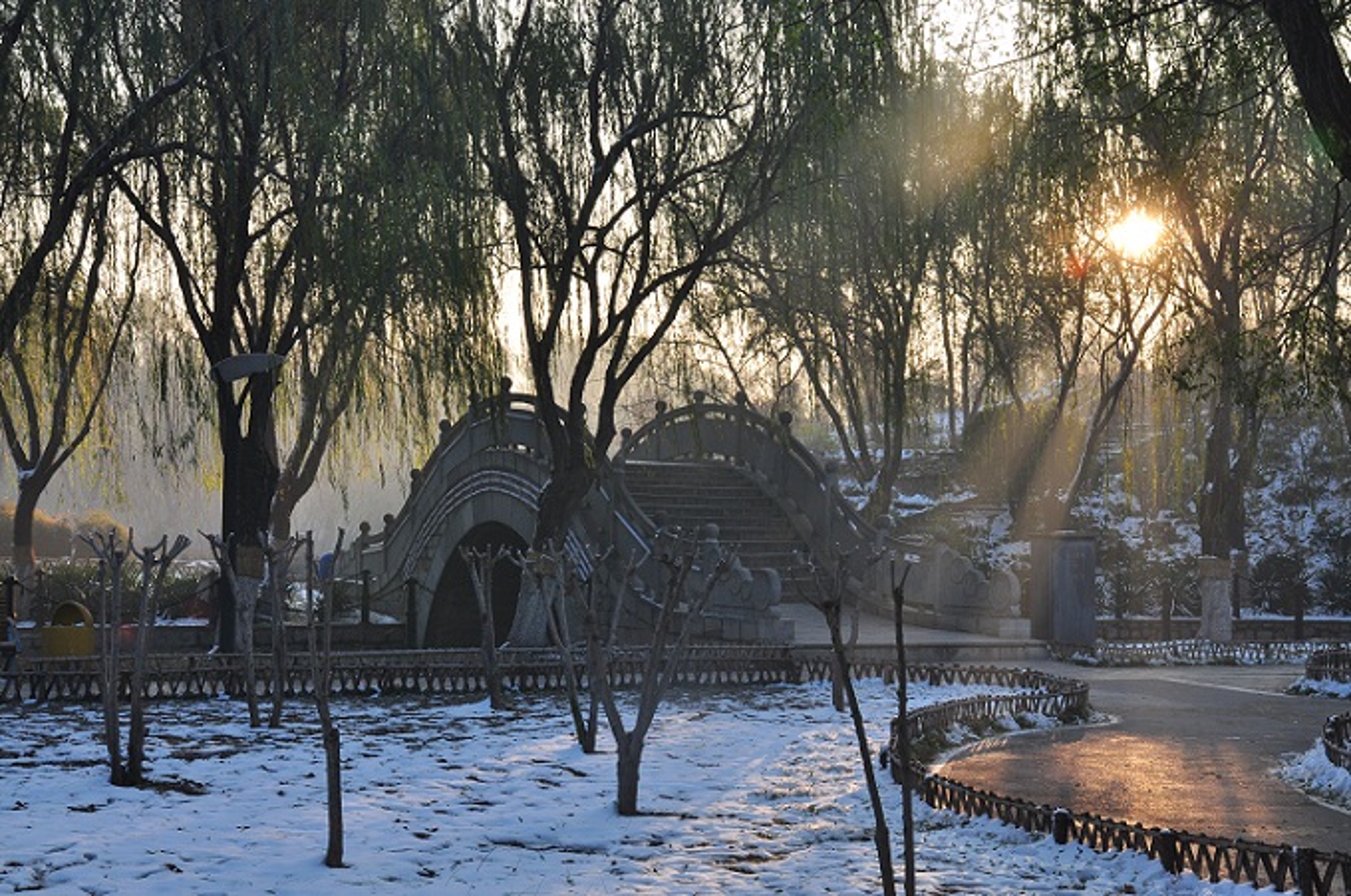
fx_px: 1967
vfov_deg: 25.7
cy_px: 448
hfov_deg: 37.9
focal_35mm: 52
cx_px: 676
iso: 200
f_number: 9
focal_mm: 35
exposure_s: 1/125
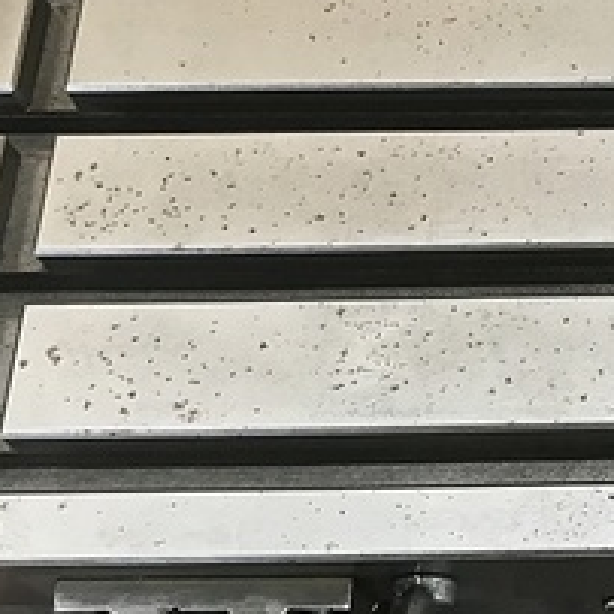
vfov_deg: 22.1
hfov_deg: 21.0
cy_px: 191
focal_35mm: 78
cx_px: 699
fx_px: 1565
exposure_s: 1/15
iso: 50
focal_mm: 3.99
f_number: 1.8
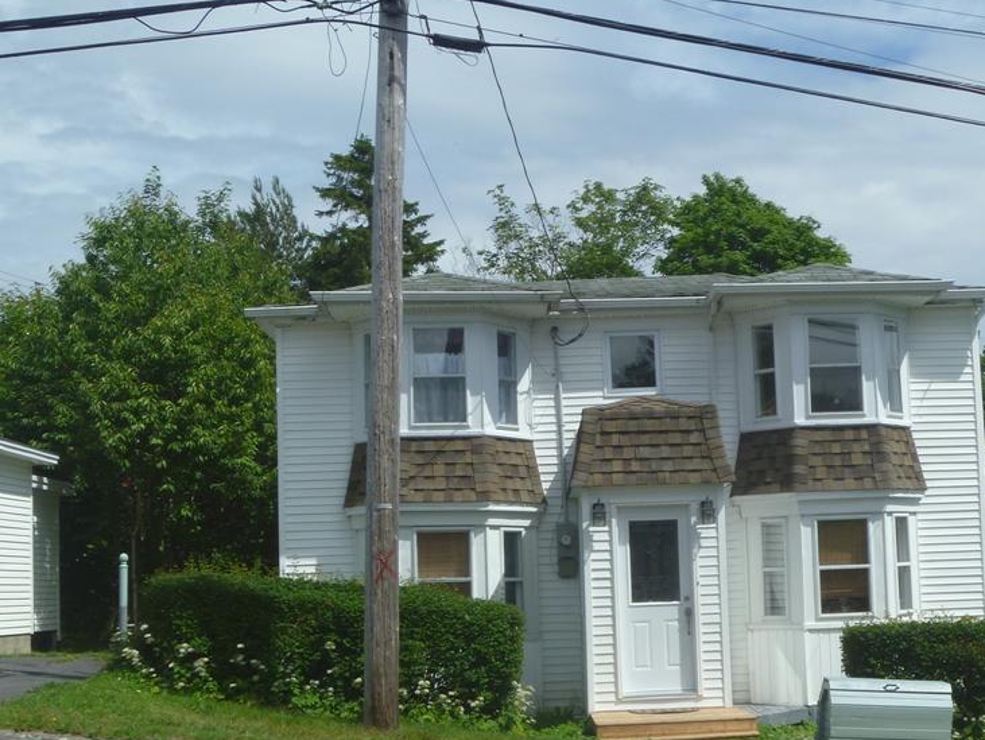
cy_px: 487
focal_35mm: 49
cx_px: 647
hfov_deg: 38.5
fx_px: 1395
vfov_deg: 29.5
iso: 80
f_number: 5.6
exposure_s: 1/400
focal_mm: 6.3
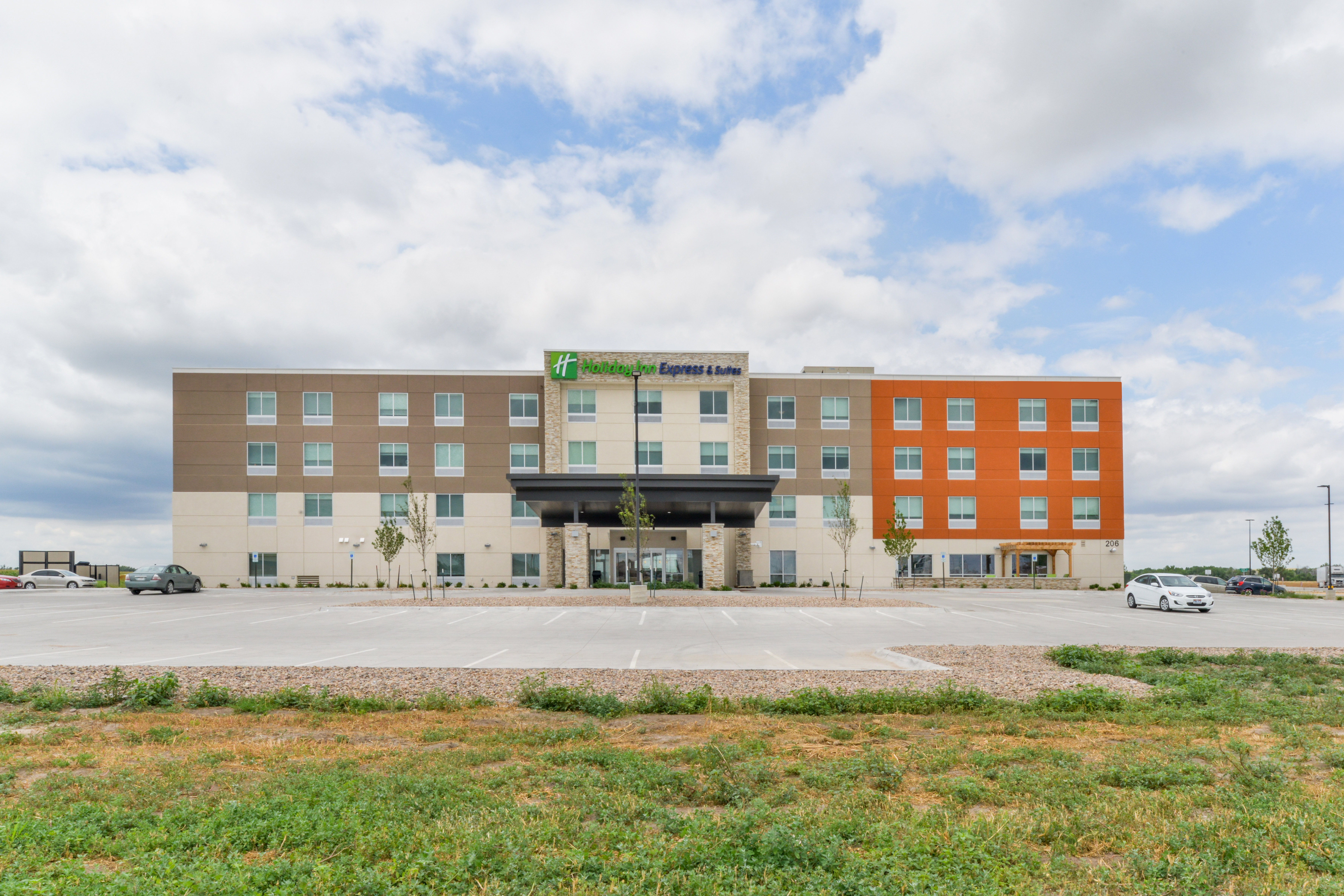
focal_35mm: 24
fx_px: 896
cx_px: 672
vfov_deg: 53.2
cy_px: 448
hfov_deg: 73.7
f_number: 22
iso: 640
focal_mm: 24
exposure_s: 1/320
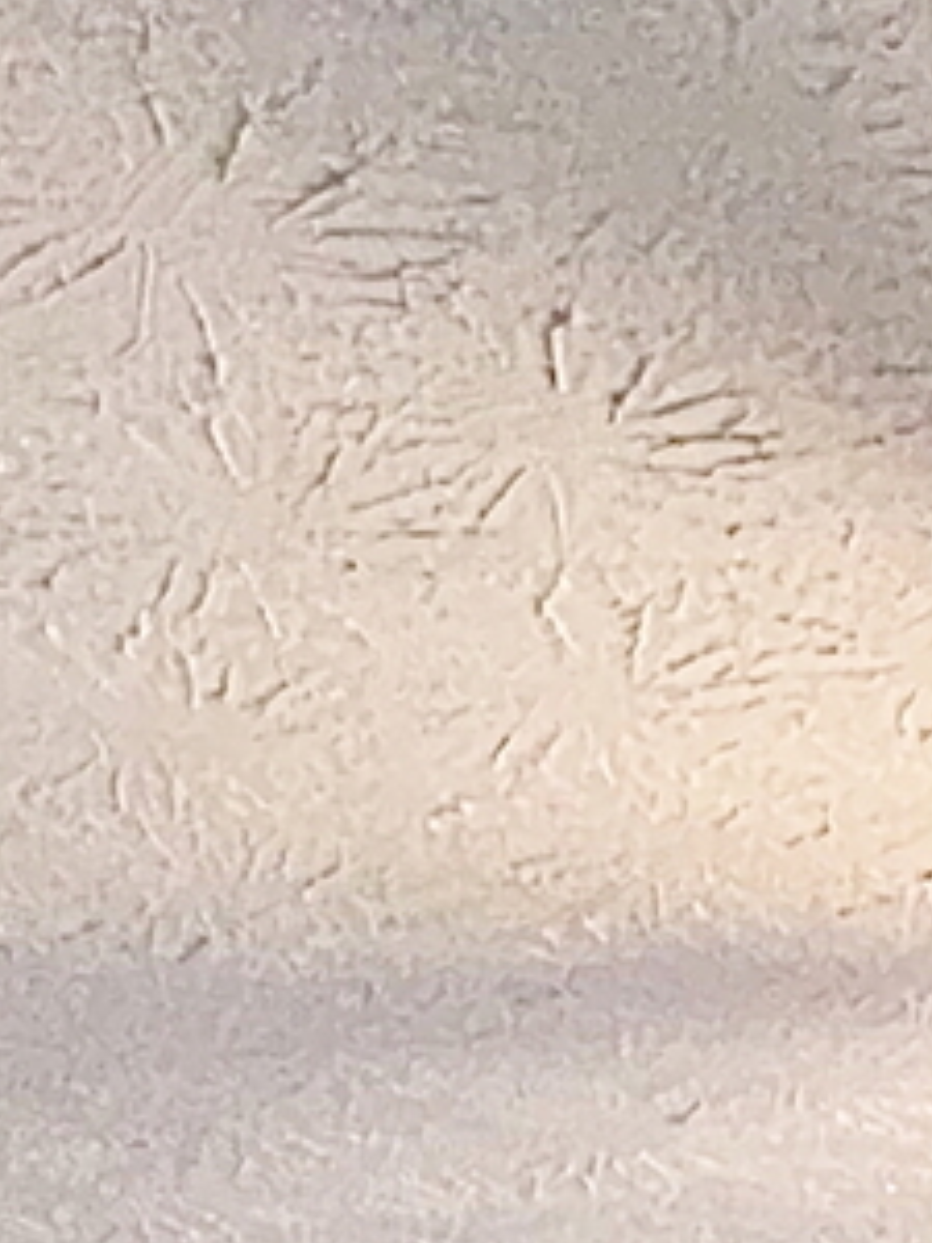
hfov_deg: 13.3
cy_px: 3522
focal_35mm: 100
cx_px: 1690
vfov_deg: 12.0
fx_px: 3590
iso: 400
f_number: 1.8
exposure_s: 1/60
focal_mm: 1.57
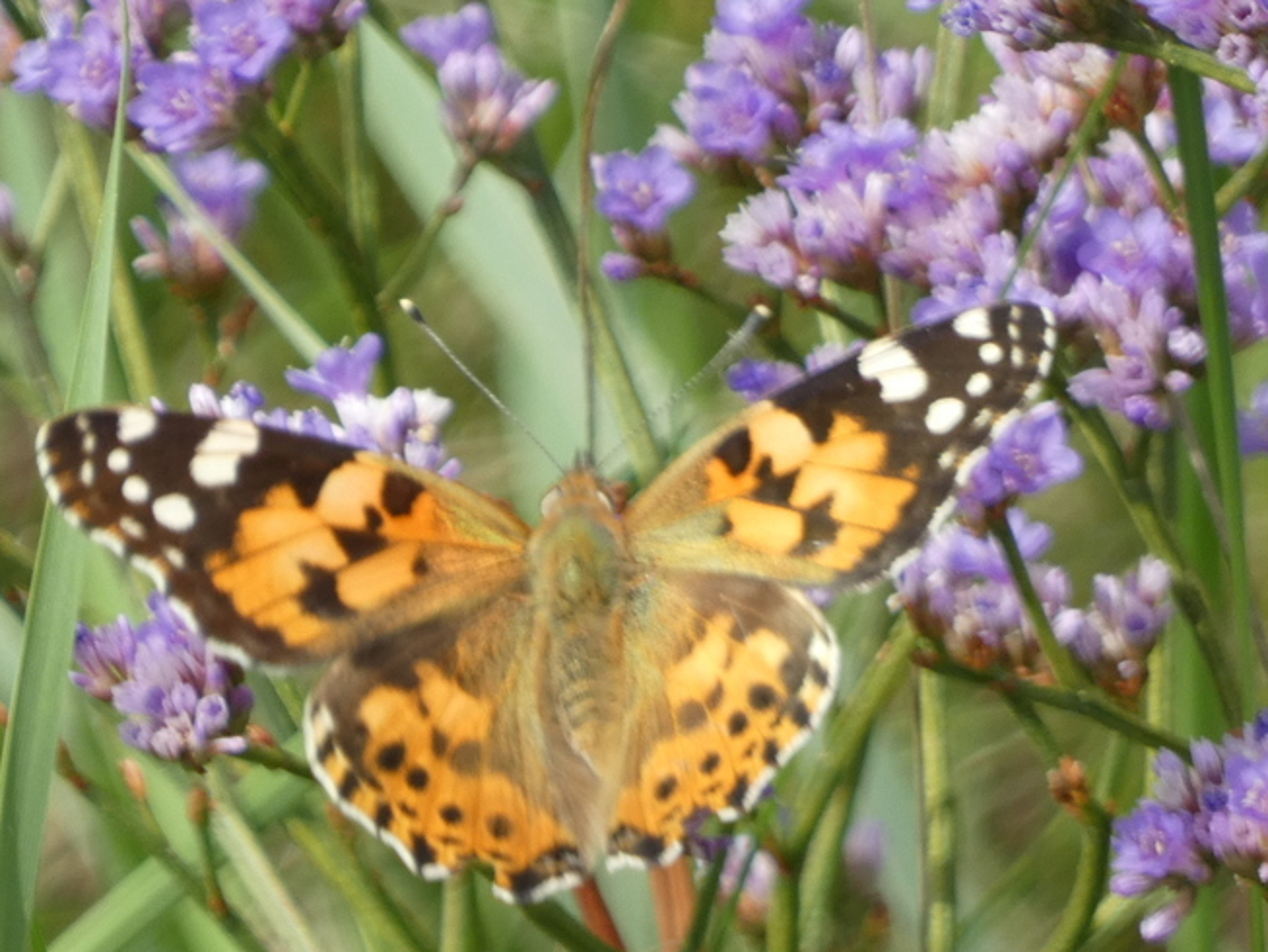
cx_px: 595
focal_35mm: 1545
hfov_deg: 1.3
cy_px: 536
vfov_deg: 1.0
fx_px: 56604
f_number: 5.8
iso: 100
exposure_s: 1/125
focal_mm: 211.8
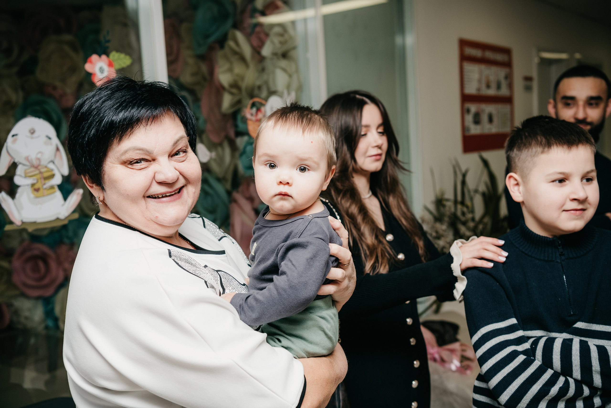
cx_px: 306
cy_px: 204
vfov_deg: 31.9
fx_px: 713
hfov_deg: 46.4
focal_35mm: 42
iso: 160
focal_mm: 42
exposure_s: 1/160
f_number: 4
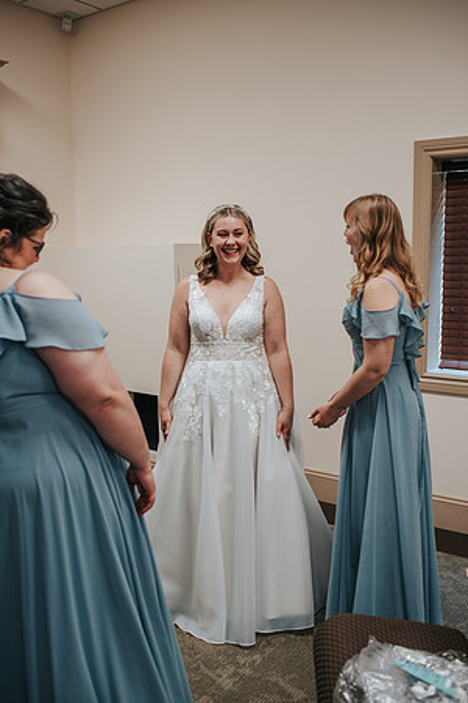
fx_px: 682
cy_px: 352
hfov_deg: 37.9
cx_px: 234
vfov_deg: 54.4
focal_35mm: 35
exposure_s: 1/125
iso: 320
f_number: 2.8
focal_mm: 35
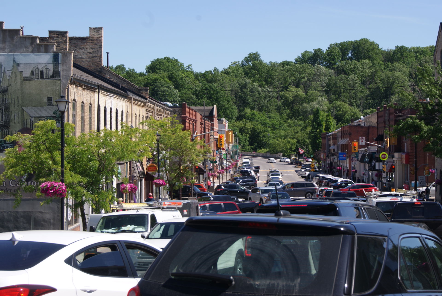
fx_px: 1014
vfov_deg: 16.6
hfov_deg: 24.6
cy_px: 148
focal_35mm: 82
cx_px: 221
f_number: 11
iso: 100
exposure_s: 1/125
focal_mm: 55
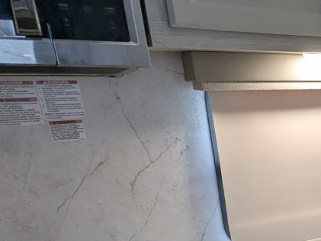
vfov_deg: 26.5
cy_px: 224
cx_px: 491
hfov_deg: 25.9
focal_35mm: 53
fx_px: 492
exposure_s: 1/64.9
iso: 219
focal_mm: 2.35
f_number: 2.2
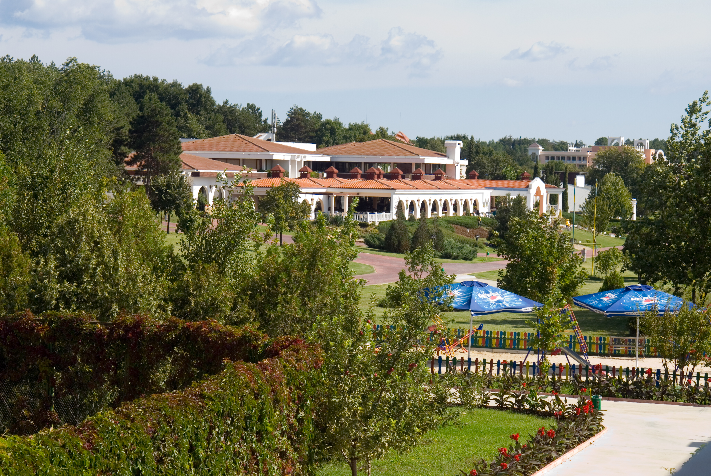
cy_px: 238
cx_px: 356
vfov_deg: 15.2
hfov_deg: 22.6
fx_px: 1780
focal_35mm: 90
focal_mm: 60
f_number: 6.3
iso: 100
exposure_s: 1/160
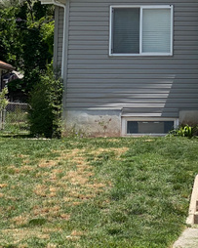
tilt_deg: +6.5
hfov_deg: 11.7
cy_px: 38
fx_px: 938
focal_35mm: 128
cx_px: 252
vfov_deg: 14.9
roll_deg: -1.1
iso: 20
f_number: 2
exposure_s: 1/1497
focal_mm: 6
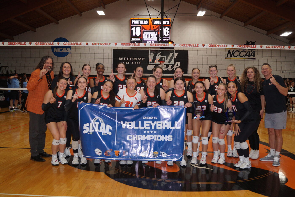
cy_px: 98
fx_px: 246
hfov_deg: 62.0
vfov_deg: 43.6
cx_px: 148
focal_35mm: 30
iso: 400
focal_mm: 20
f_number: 4
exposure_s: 1/160
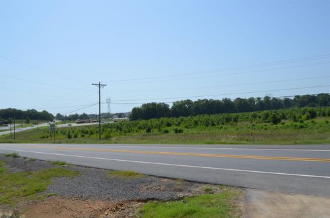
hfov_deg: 62.0
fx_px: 274
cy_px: 109
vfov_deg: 43.4
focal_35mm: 30
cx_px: 165
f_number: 9
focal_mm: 20
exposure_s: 1/320
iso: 100
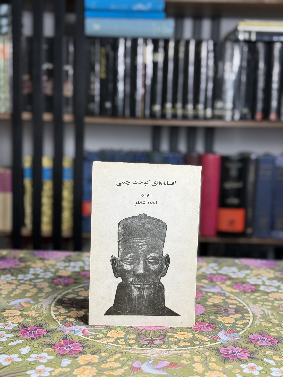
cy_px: 188
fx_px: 523
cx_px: 142
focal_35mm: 48
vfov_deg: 39.7
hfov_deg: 30.3
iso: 64
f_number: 1.78
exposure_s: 1/100
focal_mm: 6.76
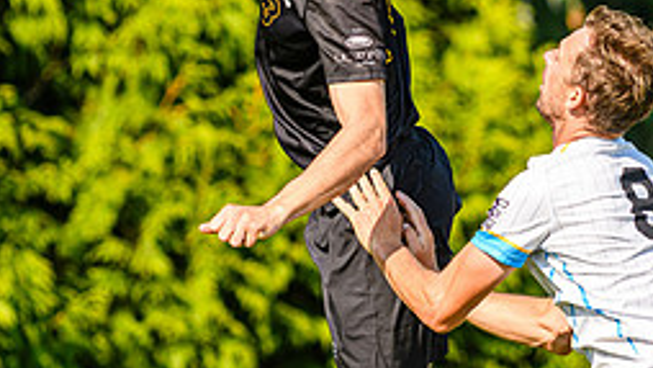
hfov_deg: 3.3
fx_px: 11205
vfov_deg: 1.9
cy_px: 48
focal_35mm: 647
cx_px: 329
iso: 100
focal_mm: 180
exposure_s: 1/1250
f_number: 3.2
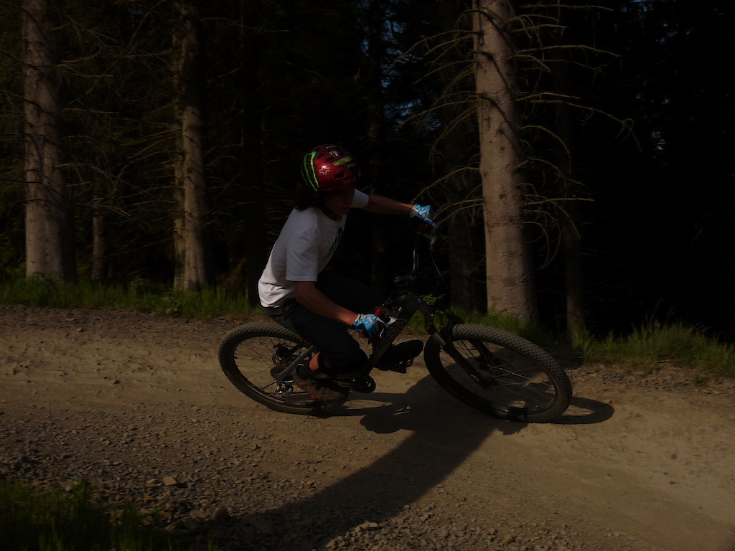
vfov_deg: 33.6
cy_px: 276
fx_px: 913
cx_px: 368
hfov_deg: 43.9
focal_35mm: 43
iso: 100
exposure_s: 1/1000
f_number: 3.6
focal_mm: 7.6
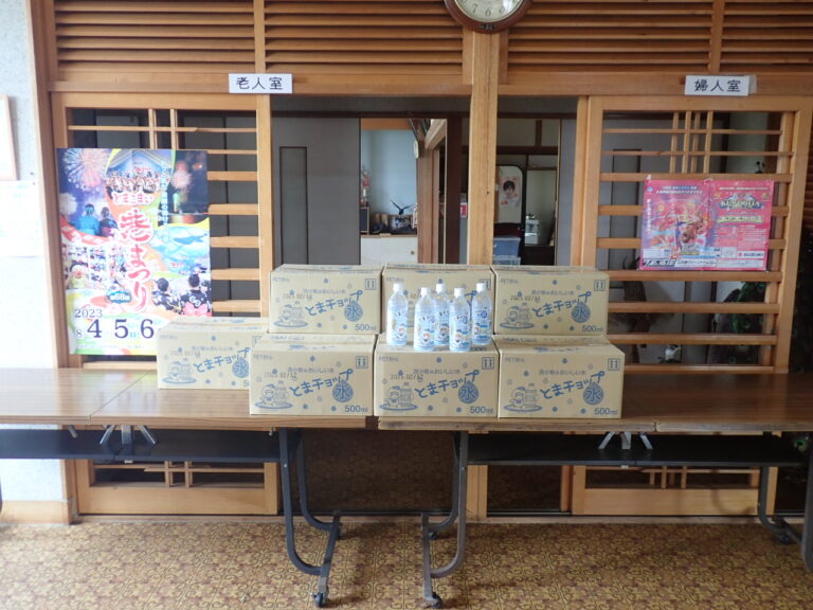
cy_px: 305
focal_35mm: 30
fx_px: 705
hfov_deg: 60.0
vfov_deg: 46.8
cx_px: 406
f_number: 2.3
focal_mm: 5.5
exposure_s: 1/40
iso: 200
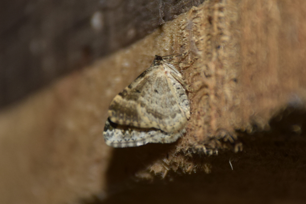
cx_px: 153
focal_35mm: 210
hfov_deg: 9.8
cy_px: 102
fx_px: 1785
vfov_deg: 6.5
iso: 320
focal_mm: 140
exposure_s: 1/60
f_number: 5.6
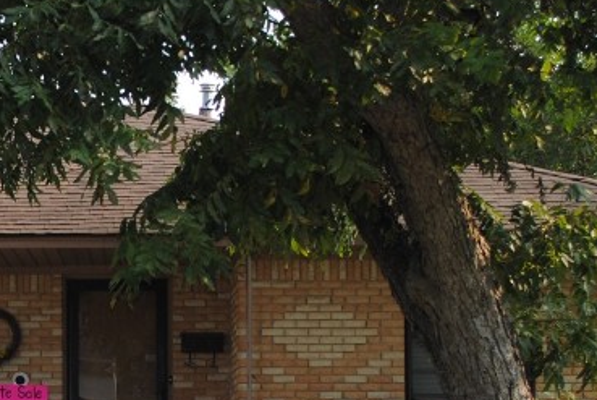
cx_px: -14
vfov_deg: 12.2
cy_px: 319
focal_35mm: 112
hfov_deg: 17.8
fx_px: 1860
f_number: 4.5
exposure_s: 1/200
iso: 100
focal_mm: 24
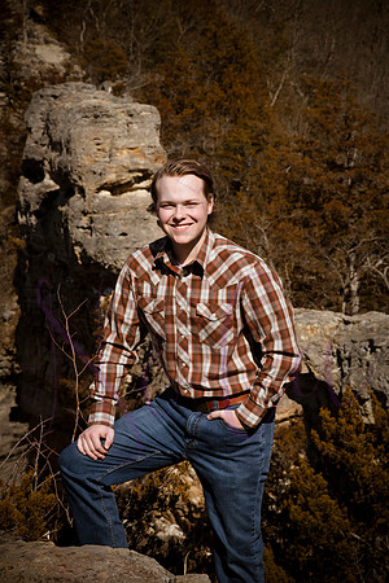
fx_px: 2026
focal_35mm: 125
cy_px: 292
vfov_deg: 16.4
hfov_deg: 11.0
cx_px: 194
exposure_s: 1/1000
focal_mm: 125
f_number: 18
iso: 800
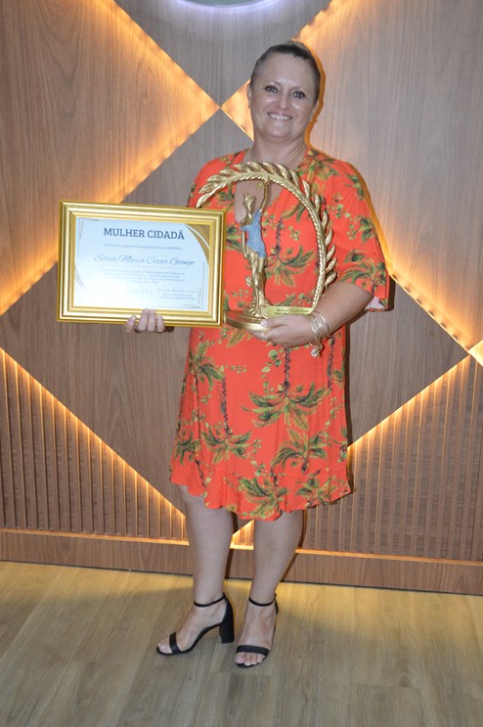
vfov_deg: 46.4
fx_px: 847
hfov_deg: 31.8
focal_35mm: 42
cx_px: 251
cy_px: 358
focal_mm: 26
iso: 720
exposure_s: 1/60
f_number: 4
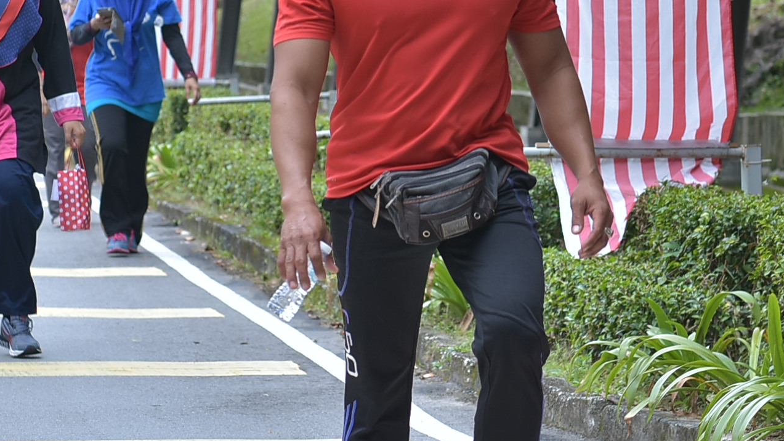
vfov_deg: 5.0
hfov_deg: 8.8
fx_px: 5072
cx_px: 446
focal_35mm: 244
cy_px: 5
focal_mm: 66
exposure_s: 1/320
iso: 200
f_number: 4.5
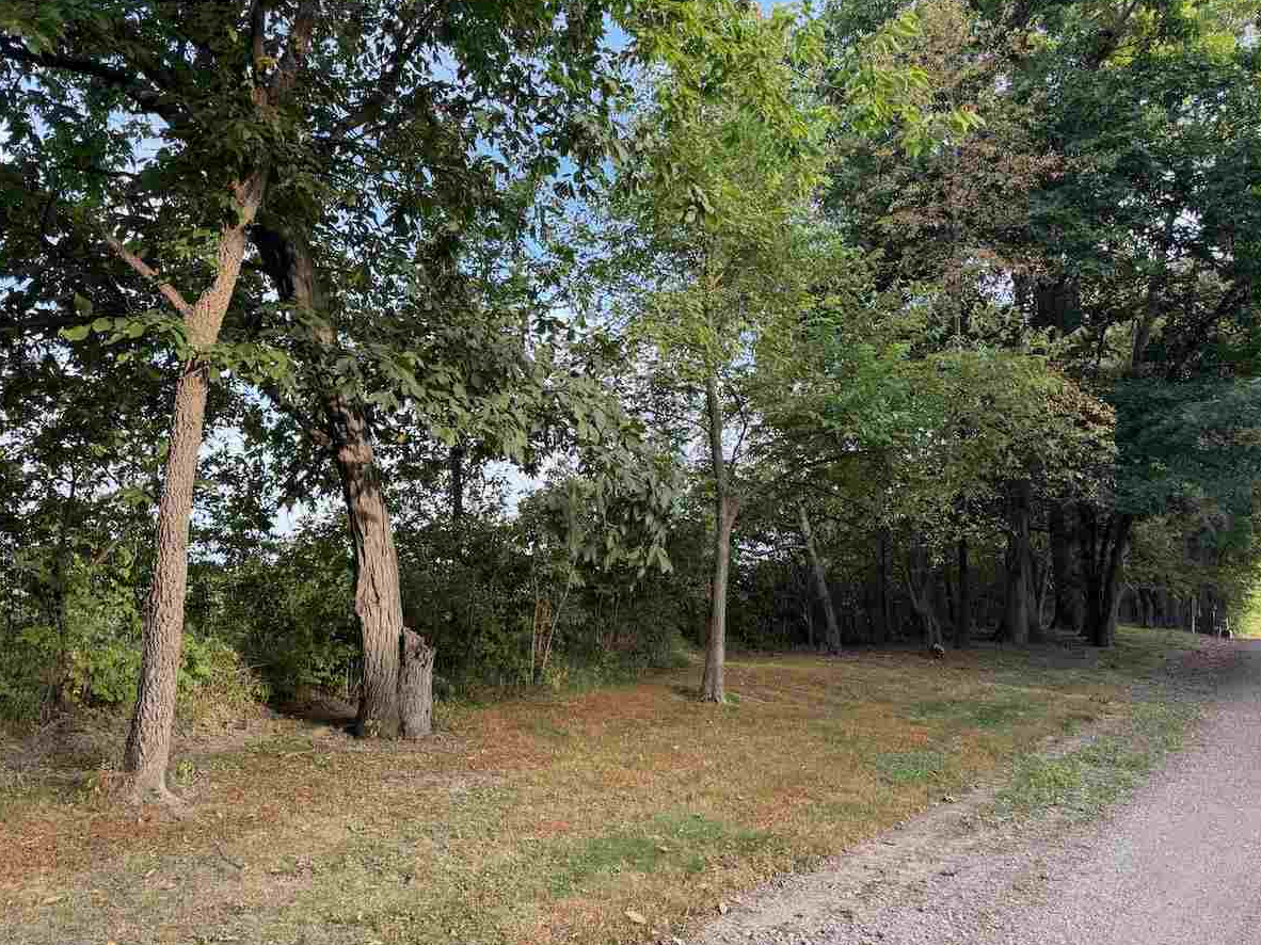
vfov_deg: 53.0
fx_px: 947
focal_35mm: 26
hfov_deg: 67.2
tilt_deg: +6.5
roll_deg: -3.3
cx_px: 586
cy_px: 480
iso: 64
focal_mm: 6.76
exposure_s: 1/166
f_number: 1.78
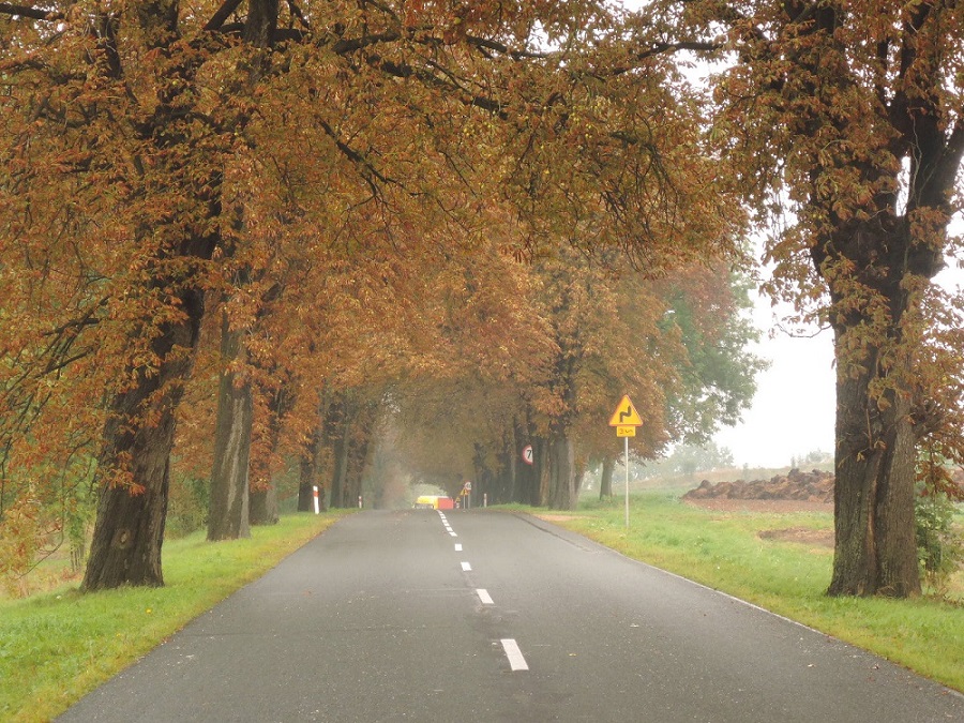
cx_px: 482
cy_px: 362
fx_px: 3342
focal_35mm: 120
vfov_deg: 12.3
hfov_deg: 16.4
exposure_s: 1/125
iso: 400
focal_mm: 25.5
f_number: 5.6
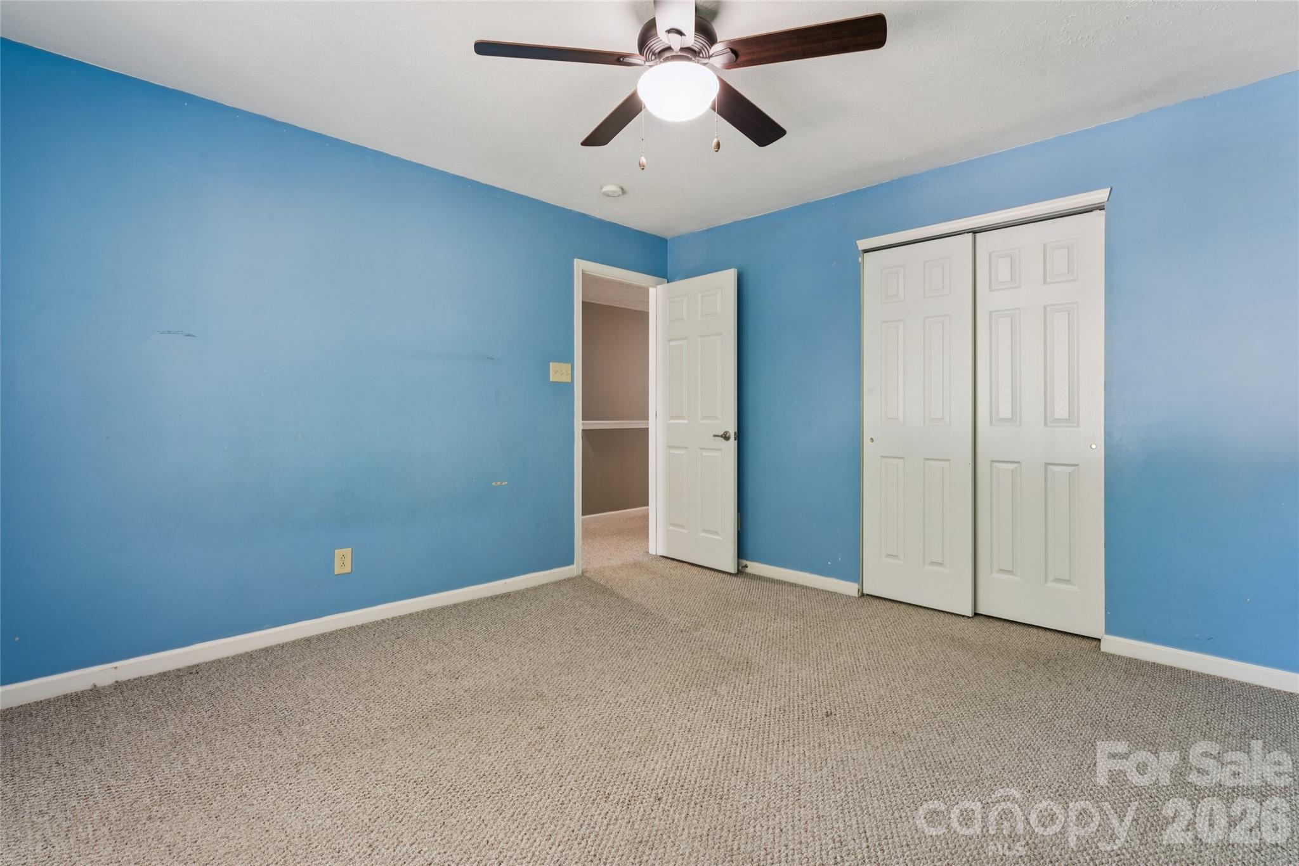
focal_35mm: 17
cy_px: 433
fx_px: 606
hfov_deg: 94.0
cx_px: 650
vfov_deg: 71.1
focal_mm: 16.8
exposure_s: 1.3
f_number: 13
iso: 100
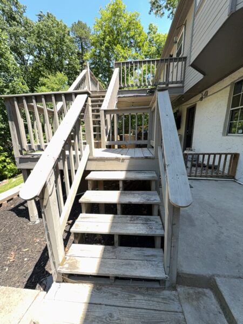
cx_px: 122
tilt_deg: -13.4
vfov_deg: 102.1
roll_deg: +1.4
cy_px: 162
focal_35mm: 14
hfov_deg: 85.7
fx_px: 131
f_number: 2.2
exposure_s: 1/156
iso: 16
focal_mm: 2.22
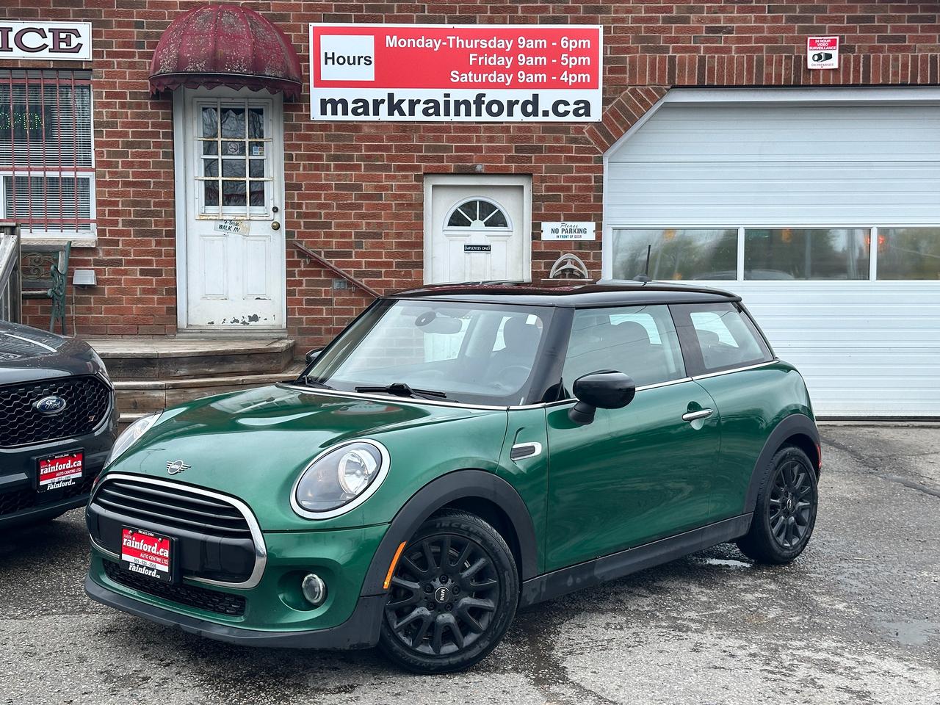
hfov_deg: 39.7
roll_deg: +0.3
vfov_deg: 30.3
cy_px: 352
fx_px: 1303
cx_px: 470
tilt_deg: -4.1
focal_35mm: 48
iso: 64
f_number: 1.78
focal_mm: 6.86
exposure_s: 1/1357
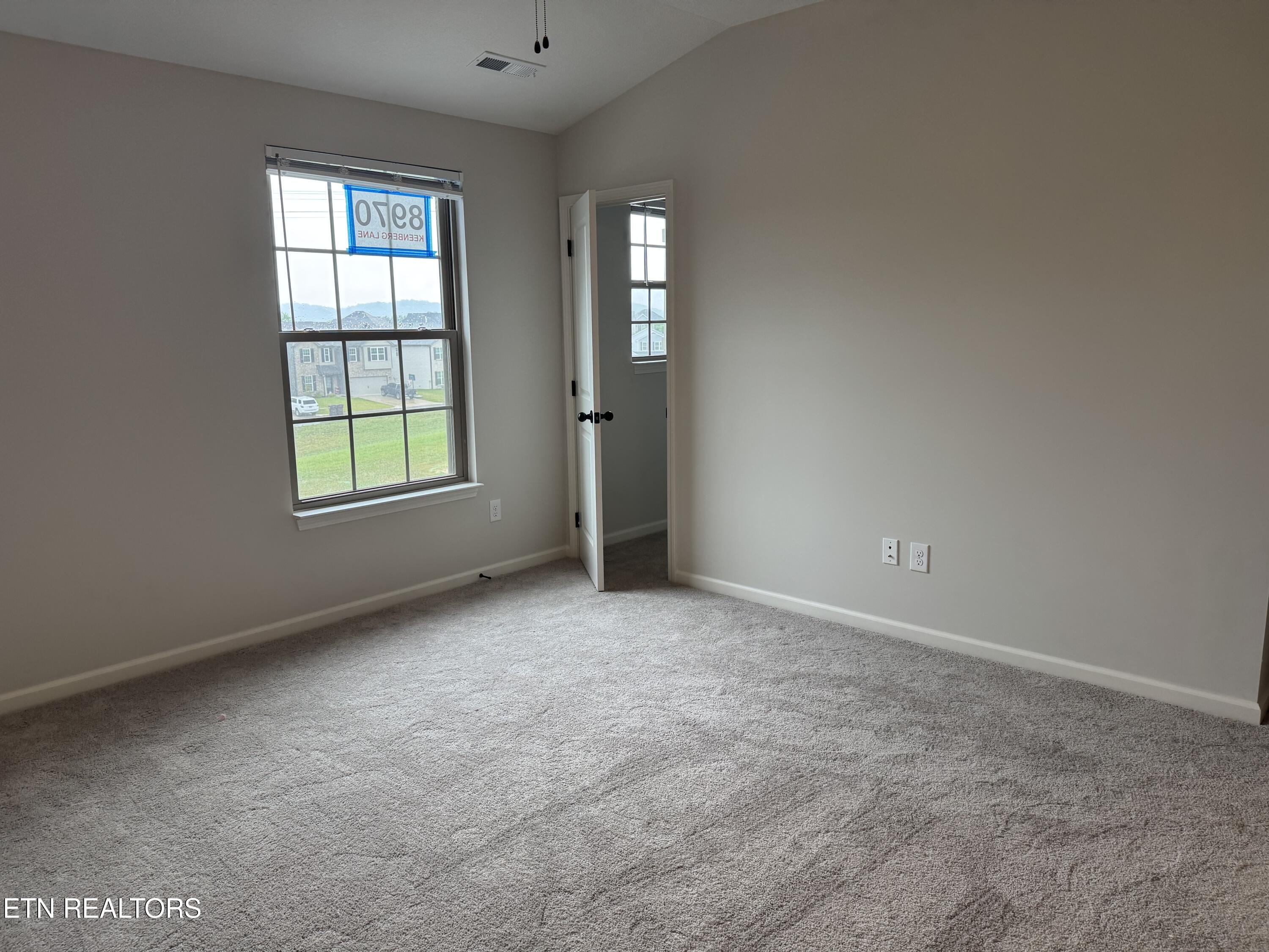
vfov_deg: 56.8
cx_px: 634
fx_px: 880
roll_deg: +1.5
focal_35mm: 24
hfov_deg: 71.6
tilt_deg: -9.9
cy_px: 476
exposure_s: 1/120
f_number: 1.78
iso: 125
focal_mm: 6.76
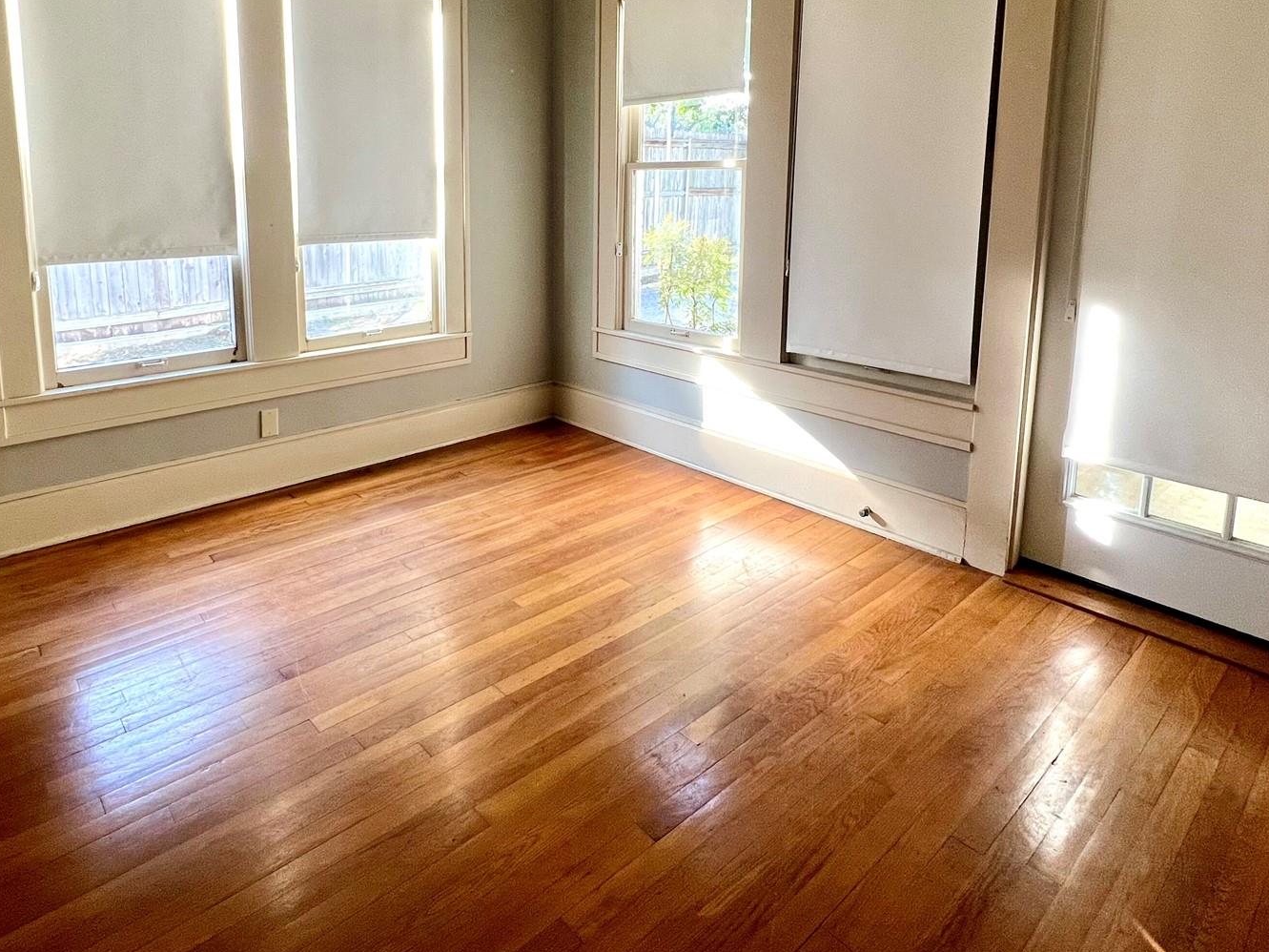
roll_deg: +0.6
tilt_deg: -8.3
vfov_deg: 63.5
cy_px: 284
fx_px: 733
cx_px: 540
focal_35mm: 20
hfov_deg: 81.2
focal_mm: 1.57
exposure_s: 1/99
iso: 100
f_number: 1.8
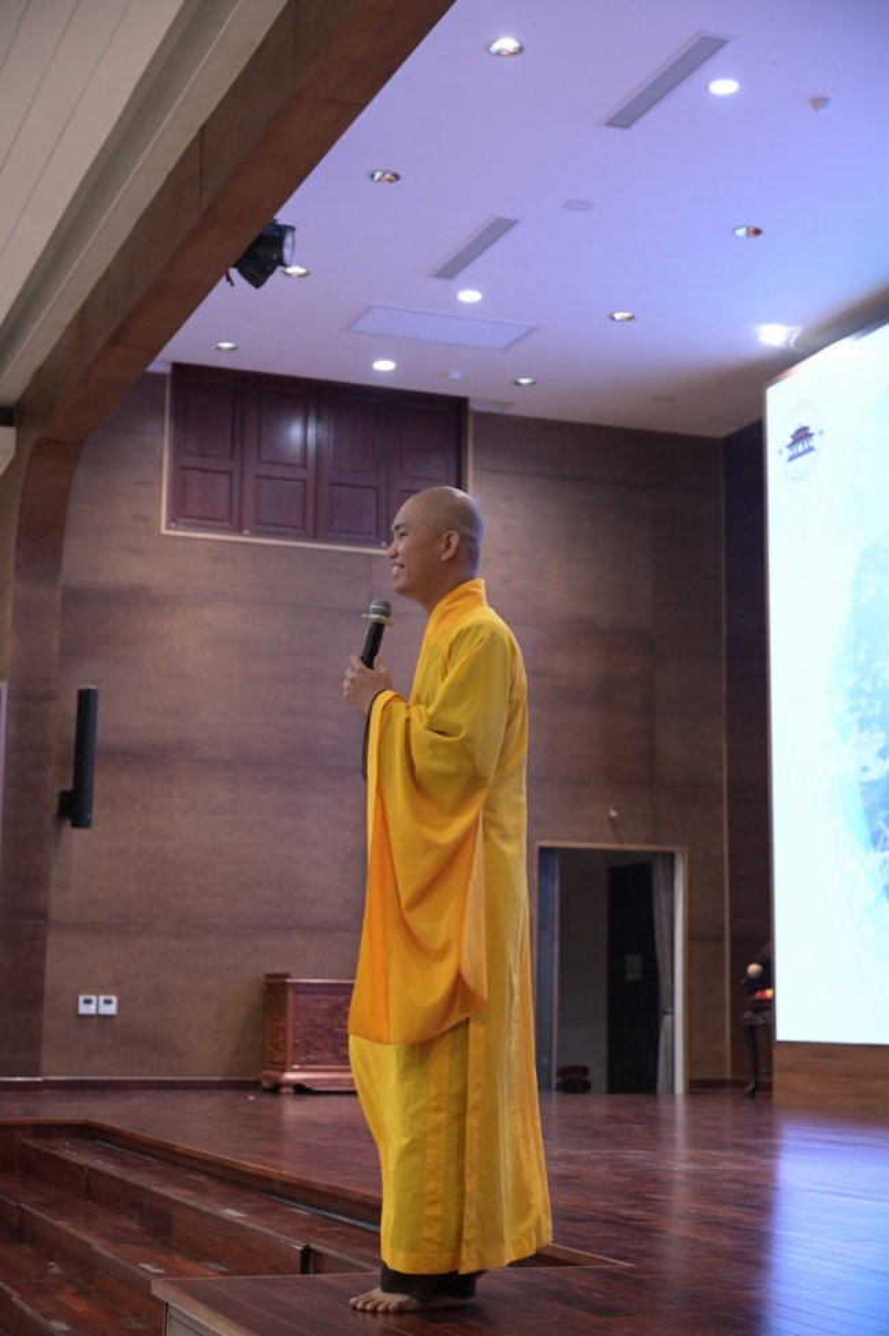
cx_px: 444
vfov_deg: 36.3
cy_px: 668
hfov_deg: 24.6
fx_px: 2040
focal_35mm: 55
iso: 5000
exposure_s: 1/160
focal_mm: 55
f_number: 4
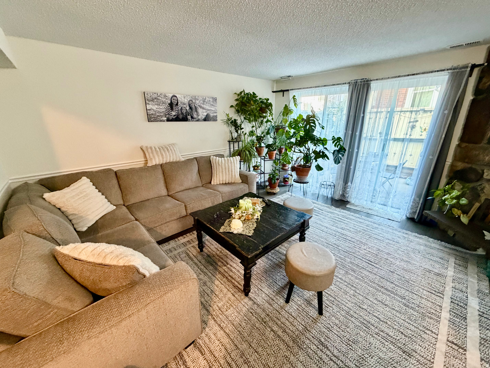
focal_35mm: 14
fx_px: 198
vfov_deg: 85.7
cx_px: 245
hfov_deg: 102.1
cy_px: 184
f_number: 2.2
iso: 400
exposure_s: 1/60
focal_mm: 2.22
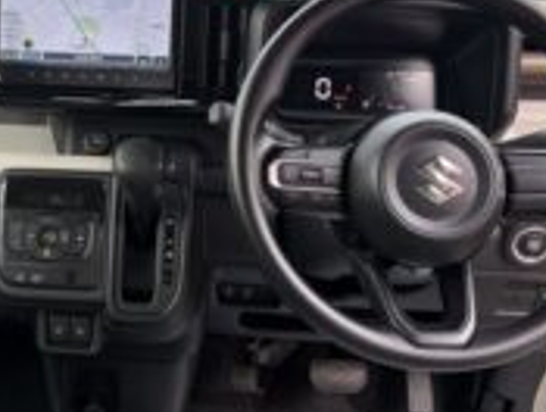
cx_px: 131
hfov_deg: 35.8
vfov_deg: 28.0
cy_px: 145
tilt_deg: -22.6
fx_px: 822
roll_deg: -1.9
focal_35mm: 52
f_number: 1.6
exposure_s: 1/147
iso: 40
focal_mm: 5.96
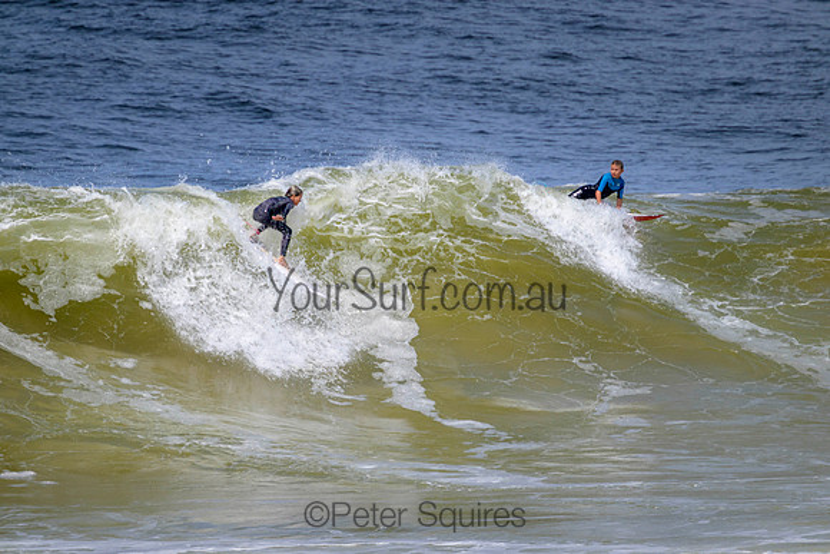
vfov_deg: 1.7
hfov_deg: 2.6
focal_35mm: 800
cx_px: 415
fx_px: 18448
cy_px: 277
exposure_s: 1/2000
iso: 640
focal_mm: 800
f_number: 11
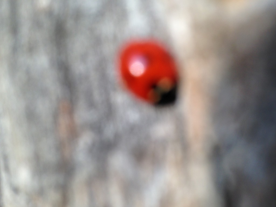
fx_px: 263
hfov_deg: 55.4
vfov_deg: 42.9
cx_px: 138
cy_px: 104
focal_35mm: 33
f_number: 2.4
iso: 50
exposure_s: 1/123
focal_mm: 4.12
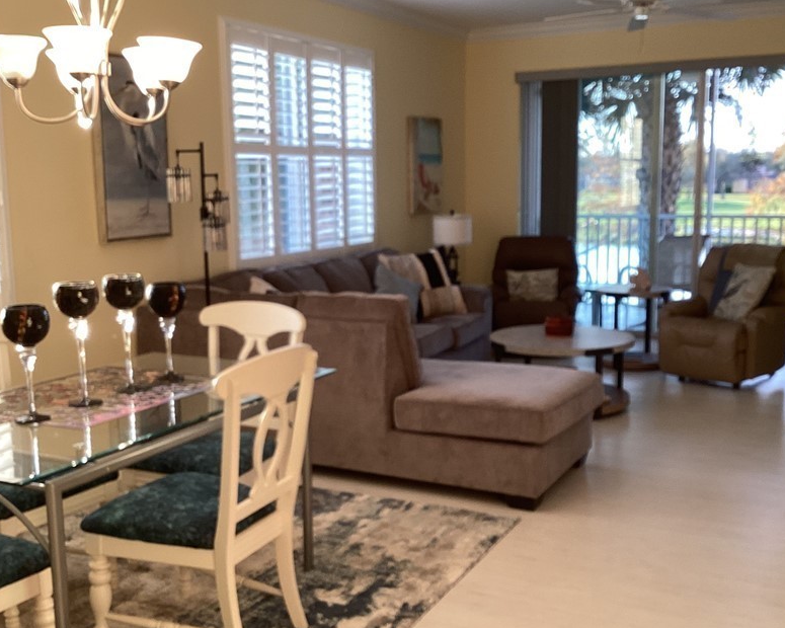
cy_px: 323
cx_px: 409
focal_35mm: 40
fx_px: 929
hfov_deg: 45.8
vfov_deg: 37.3
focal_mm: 3.3
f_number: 2.4
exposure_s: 1/60
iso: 64
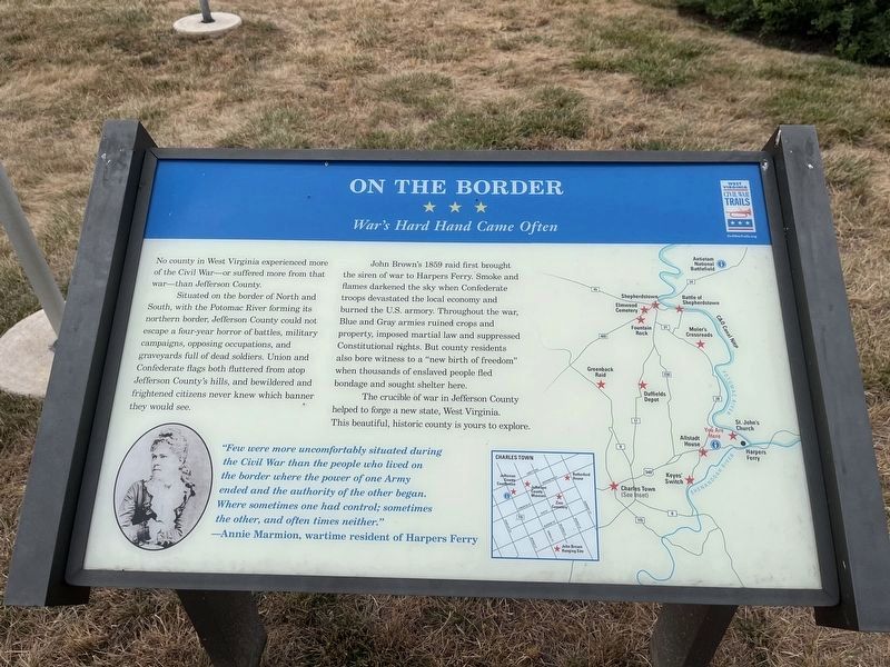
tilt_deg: -39.6
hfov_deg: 67.3
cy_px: 334
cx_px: 445
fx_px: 668
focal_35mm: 26
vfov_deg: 53.1
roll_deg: +0.9
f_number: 1.6
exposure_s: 1/2062
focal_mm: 5.1
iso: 50
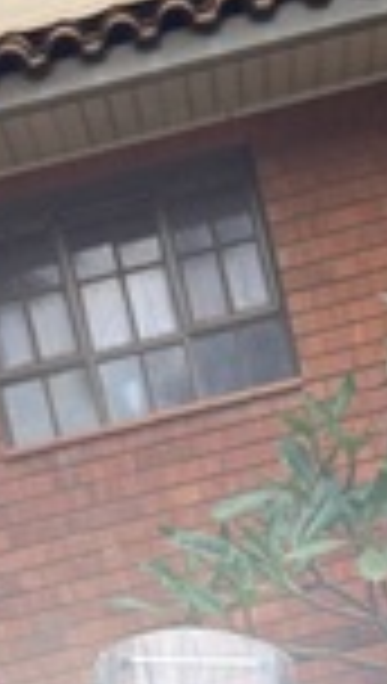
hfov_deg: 11.8
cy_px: 1048
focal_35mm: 103
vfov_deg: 18.2
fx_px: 1871
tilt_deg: -3.7
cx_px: 225
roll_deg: +13.8
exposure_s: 1/2110
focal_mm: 6.76
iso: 100
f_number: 1.78
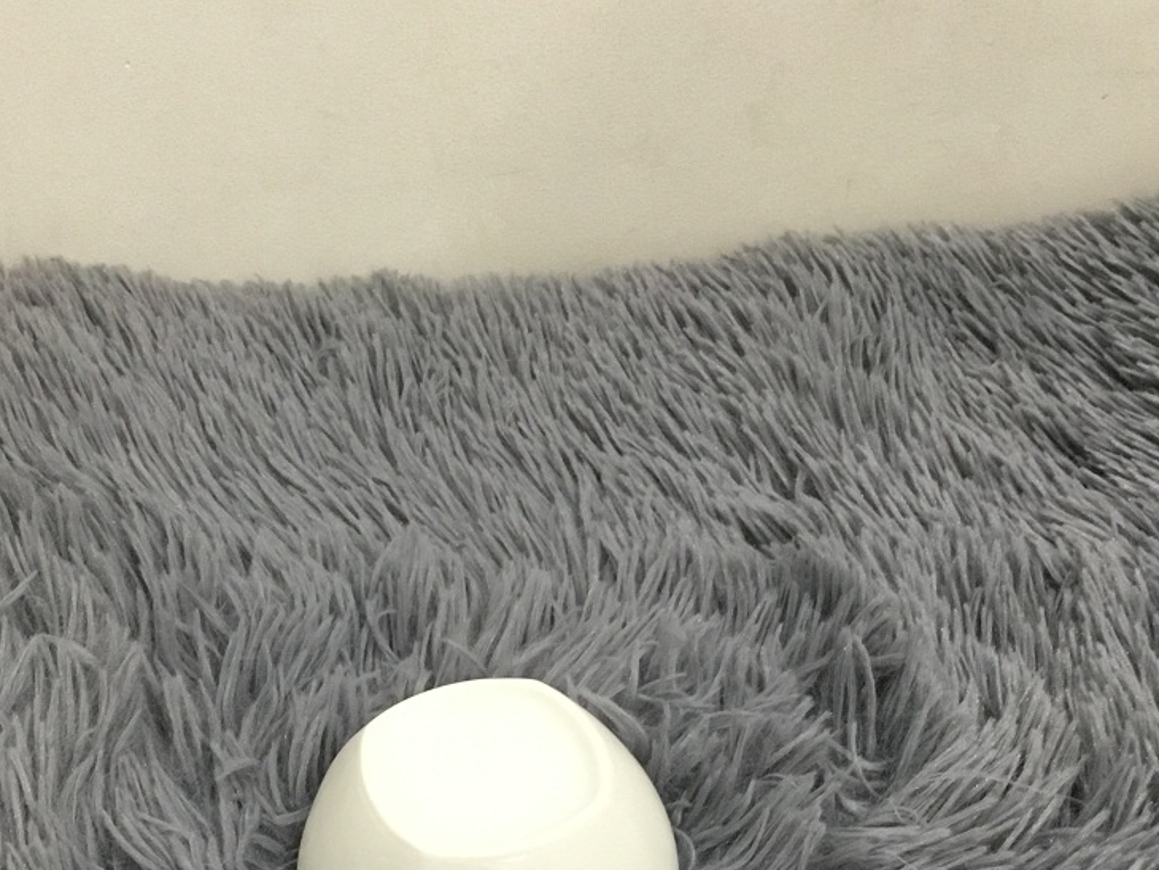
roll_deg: +2.5
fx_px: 1708
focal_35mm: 51
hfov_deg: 37.4
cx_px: 488
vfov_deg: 27.3
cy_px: 821
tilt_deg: -44.0
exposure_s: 1/30
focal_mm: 3.3
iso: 125
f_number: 2.4
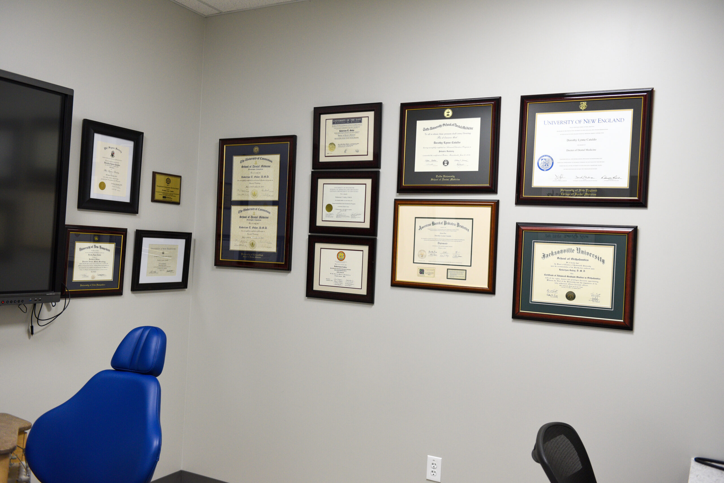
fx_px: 644
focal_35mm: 32
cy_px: 242
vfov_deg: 41.2
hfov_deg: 58.7
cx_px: 362
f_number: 4
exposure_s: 1/160
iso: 800
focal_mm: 32
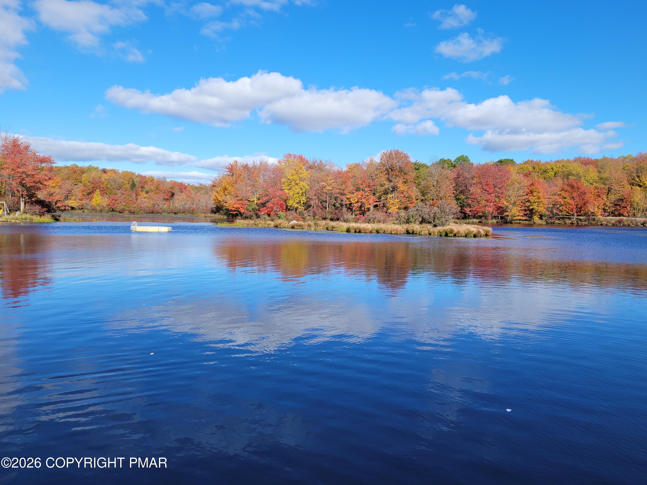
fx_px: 486
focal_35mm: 26
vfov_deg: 53.1
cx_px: 324
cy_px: 242
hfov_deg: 67.3
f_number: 1.8
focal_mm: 5.4
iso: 40
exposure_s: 1/1839
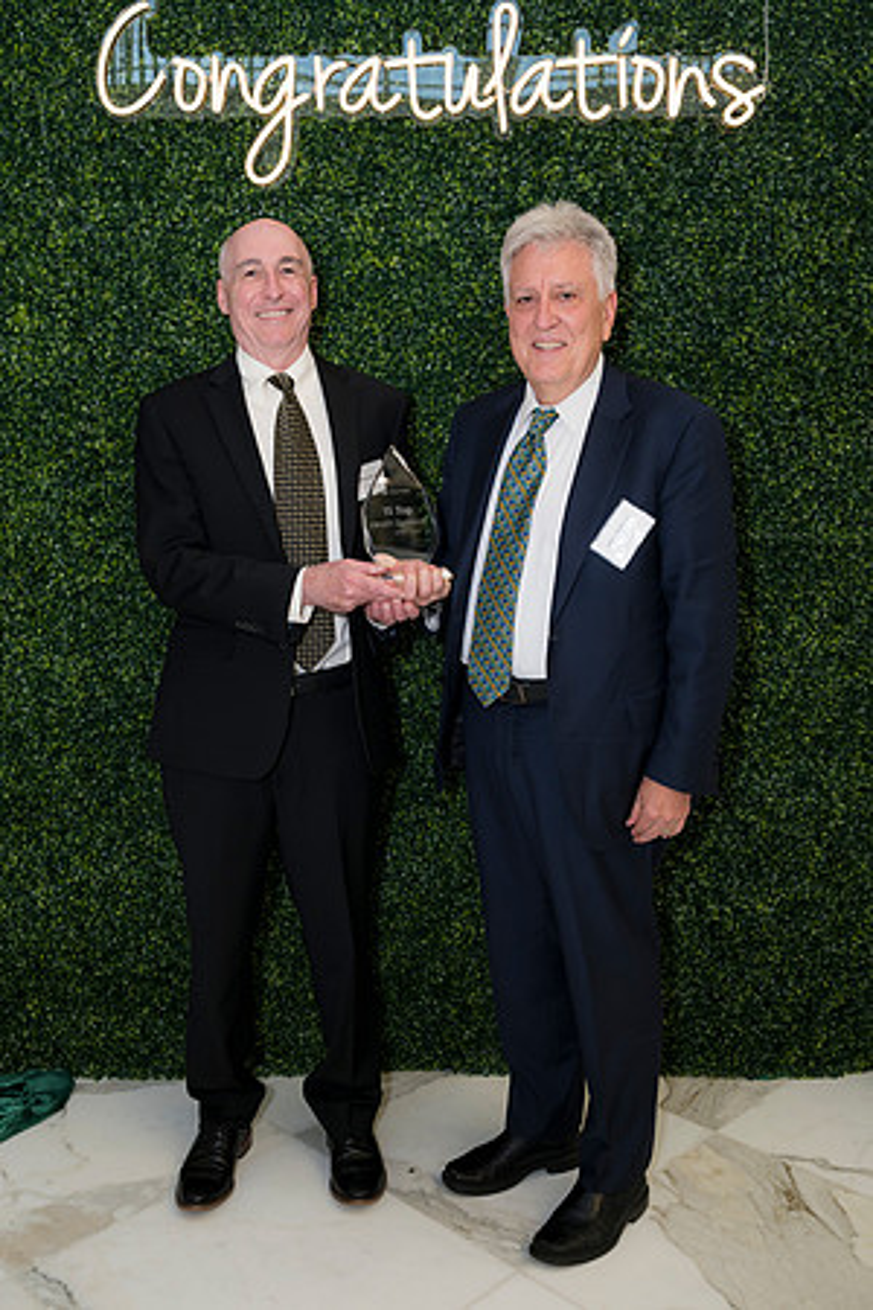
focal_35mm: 34
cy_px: 655
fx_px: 1255
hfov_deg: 38.4
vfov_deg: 55.1
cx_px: 436
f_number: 5
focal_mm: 34.5
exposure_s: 1/160
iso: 400
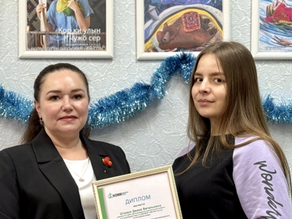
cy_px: 137
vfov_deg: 16.6
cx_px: 133
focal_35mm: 89
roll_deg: +0.2
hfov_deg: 22.0
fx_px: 751
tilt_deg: +0.8
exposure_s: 1/50
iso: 50
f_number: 1.78
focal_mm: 6.76
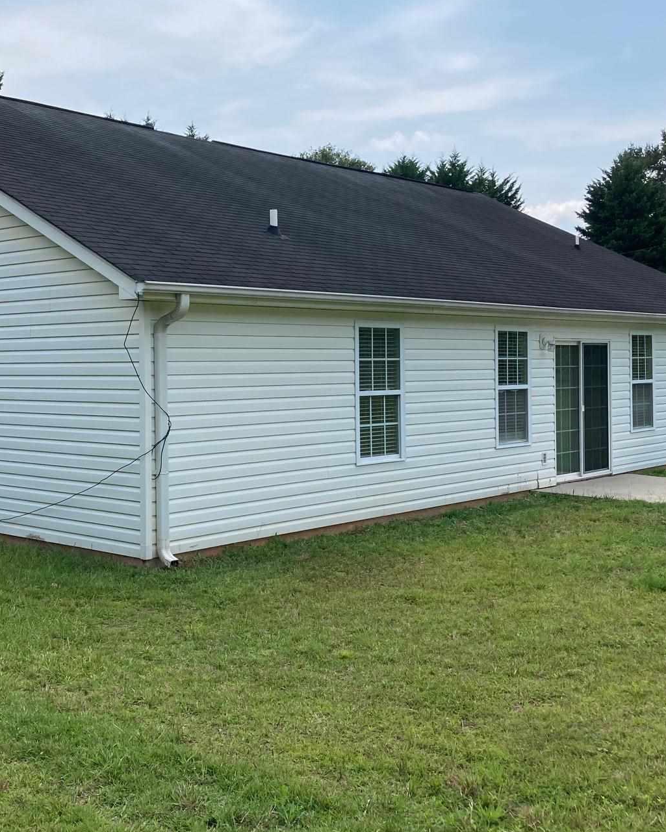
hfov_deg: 34.5
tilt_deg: +1.9
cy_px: 351
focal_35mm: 43
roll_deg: -0.2
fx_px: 1059
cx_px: 217
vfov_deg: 42.8
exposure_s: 1/2525
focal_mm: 3.99
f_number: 1.8
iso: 20
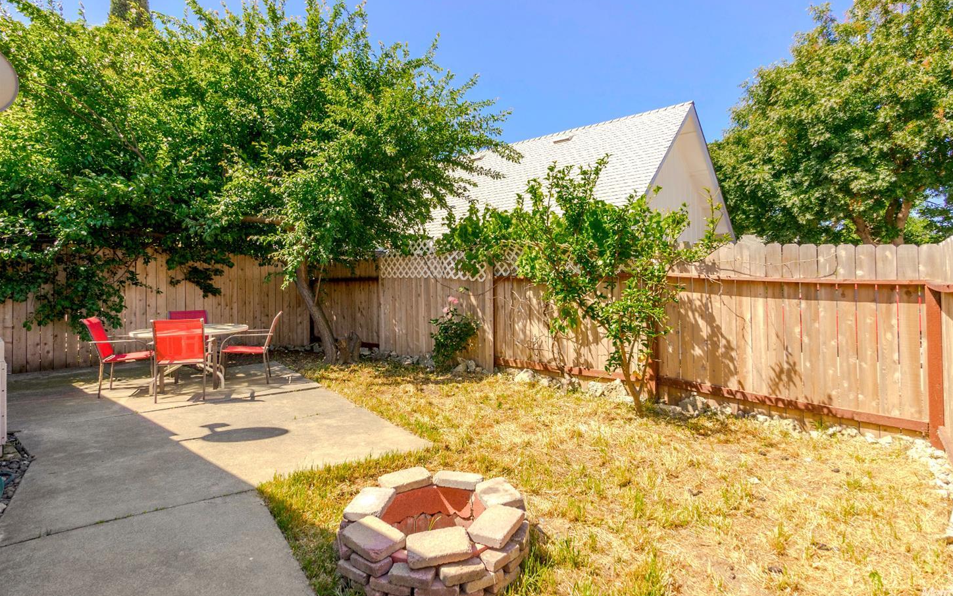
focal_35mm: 19
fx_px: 493
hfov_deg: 88.0
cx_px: 493
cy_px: 271
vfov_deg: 62.1
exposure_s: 1/160
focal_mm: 12
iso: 100
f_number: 8
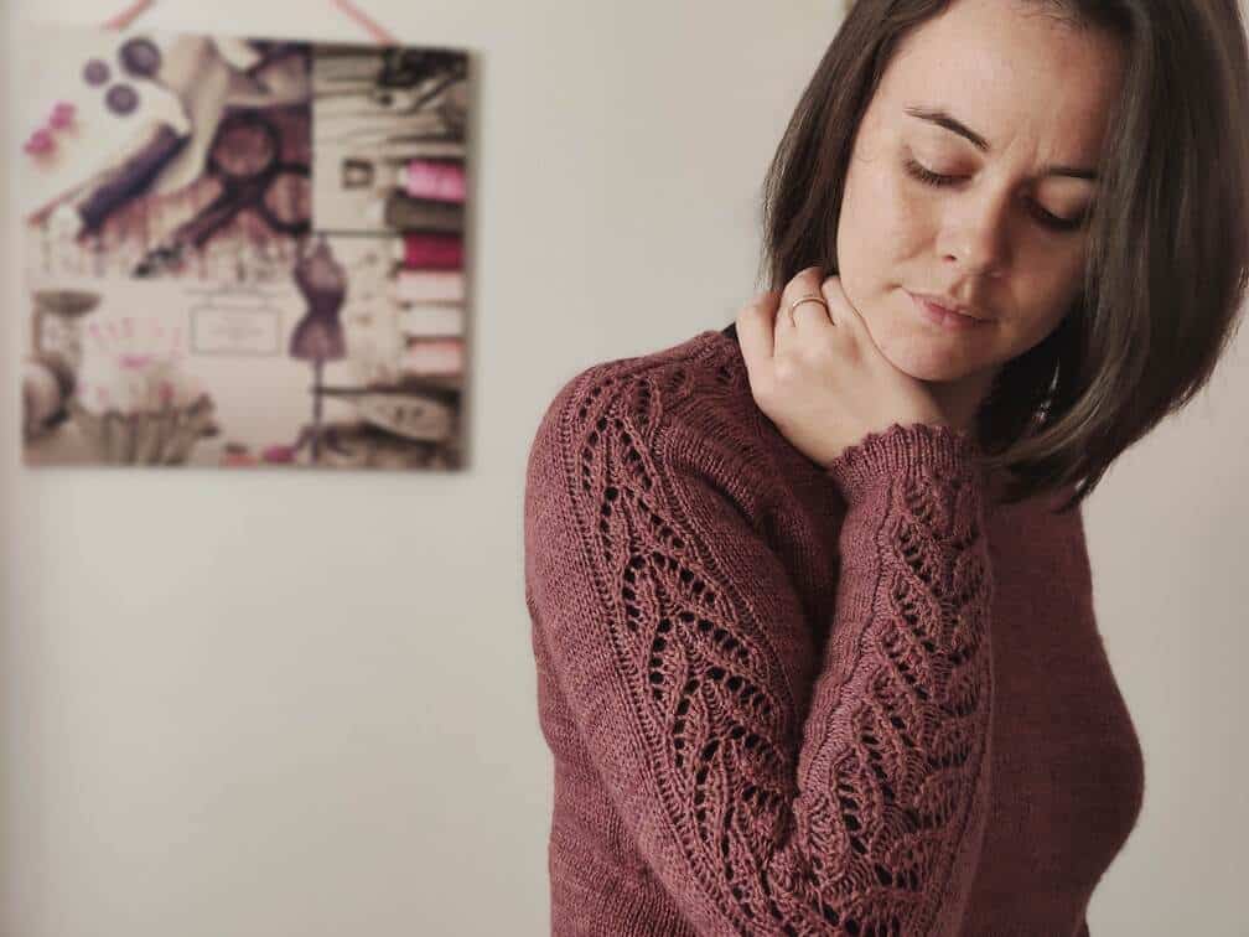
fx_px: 1479
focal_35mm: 41
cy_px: 468
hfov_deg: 45.8
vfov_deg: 35.1
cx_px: 624
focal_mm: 8.16
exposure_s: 1/100
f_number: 2
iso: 150
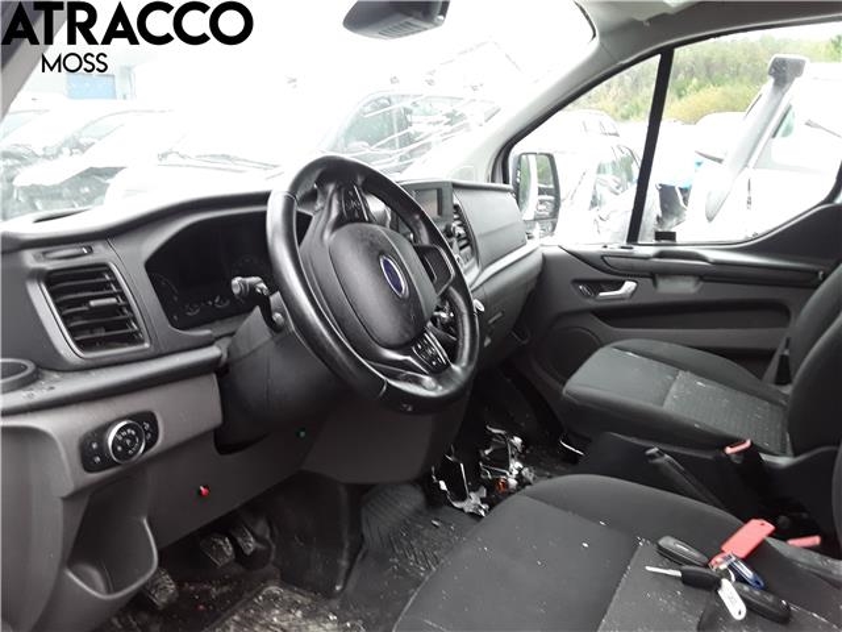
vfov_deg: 49.7
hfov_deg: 63.4
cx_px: 421
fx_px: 681
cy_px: 316
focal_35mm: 28
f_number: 1.9
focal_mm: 2.91
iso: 80
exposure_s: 1/50
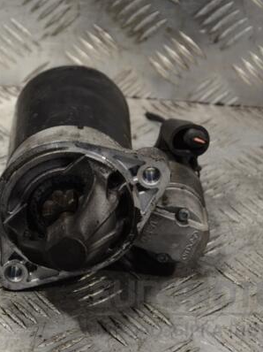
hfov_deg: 12.3
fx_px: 1214
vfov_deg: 16.5
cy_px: 176
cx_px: 77
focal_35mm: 120
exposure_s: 1/30
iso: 180
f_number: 5.6
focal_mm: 55
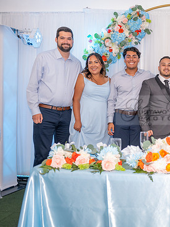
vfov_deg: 40.4
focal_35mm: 47
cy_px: 110
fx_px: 308
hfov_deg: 28.9
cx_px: 169
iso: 1000
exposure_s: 1/200
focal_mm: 31
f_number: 3.5
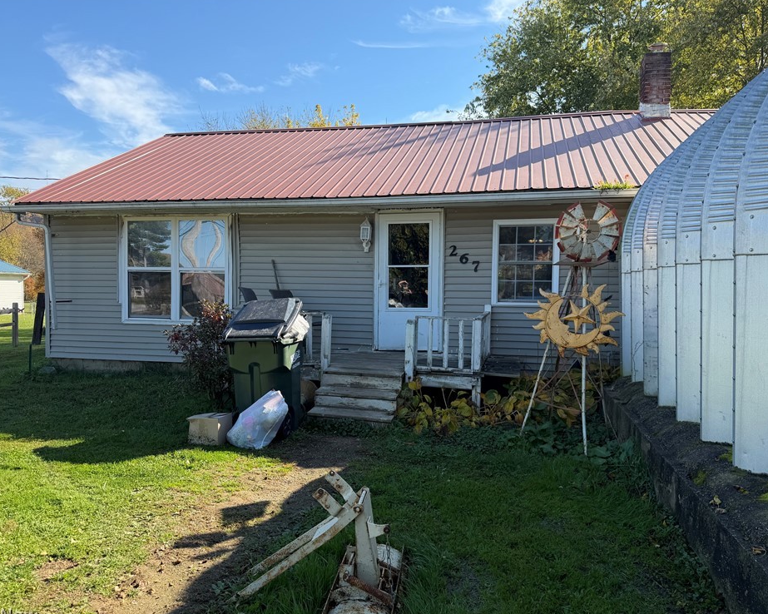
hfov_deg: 66.0
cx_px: 378
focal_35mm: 26
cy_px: 309
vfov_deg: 54.9
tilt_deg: -2.8
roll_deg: -0.5
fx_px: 591
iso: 80
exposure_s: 1/1410
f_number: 1.78
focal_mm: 6.76
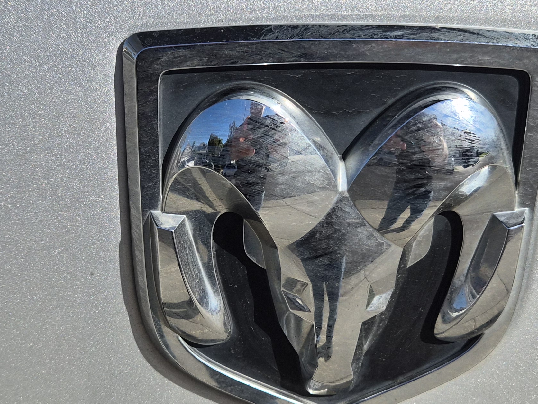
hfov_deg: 34.9
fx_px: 855
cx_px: 236
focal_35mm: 55
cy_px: 198
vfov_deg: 26.6
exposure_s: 1/6752
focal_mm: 5.4
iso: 80
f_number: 1.8
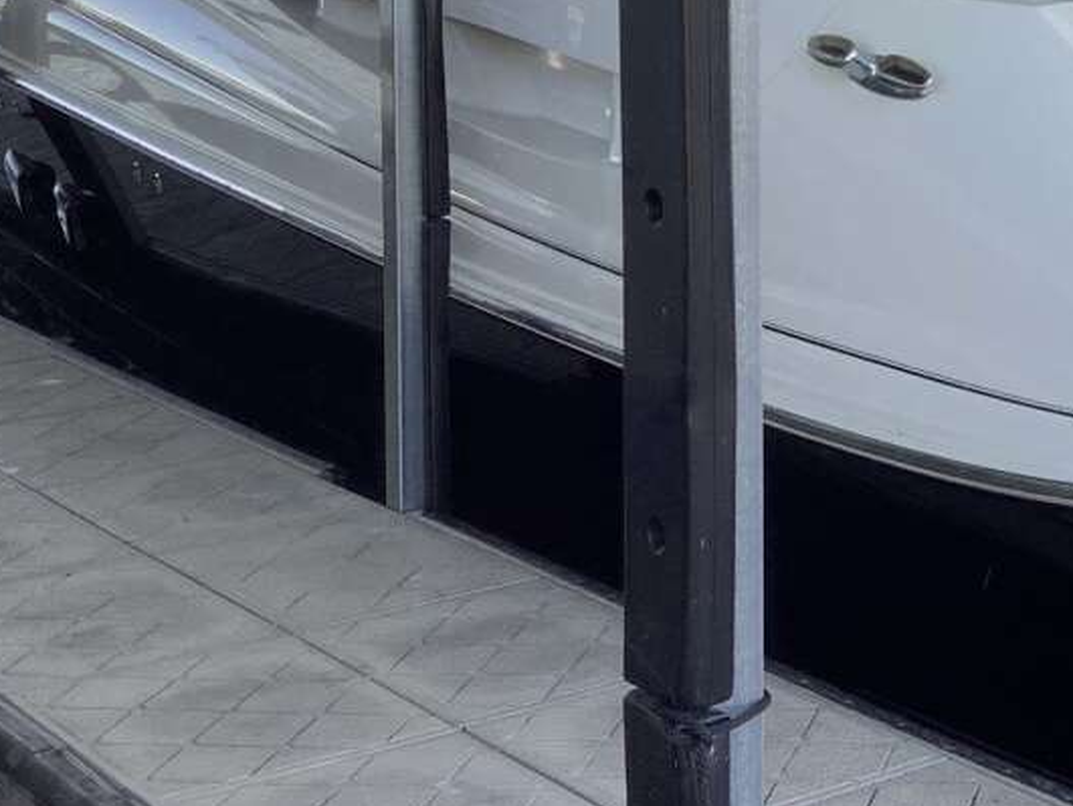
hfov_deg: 21.6
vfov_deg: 17.2
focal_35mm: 84
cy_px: 16
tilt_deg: -6.0
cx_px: 1279
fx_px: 2606
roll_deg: +0.3
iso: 25
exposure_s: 1/146
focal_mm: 3.3
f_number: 2.4
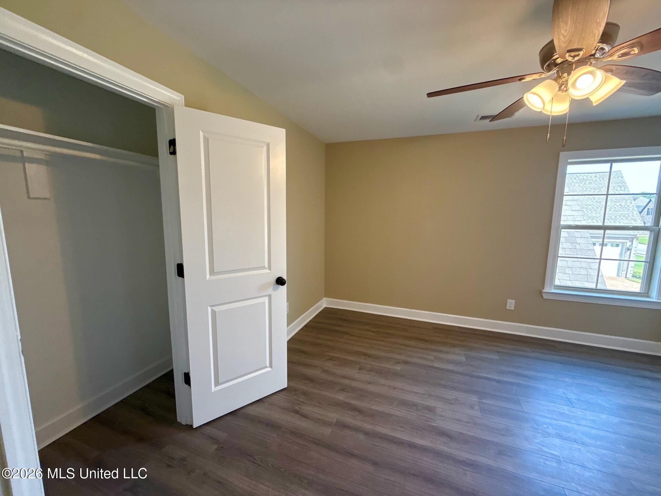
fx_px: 267
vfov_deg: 85.7
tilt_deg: -8.9
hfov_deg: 102.1
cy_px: 248
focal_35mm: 14
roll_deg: -1.6
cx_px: 330
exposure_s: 1/120
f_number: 2.2
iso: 250
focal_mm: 2.22
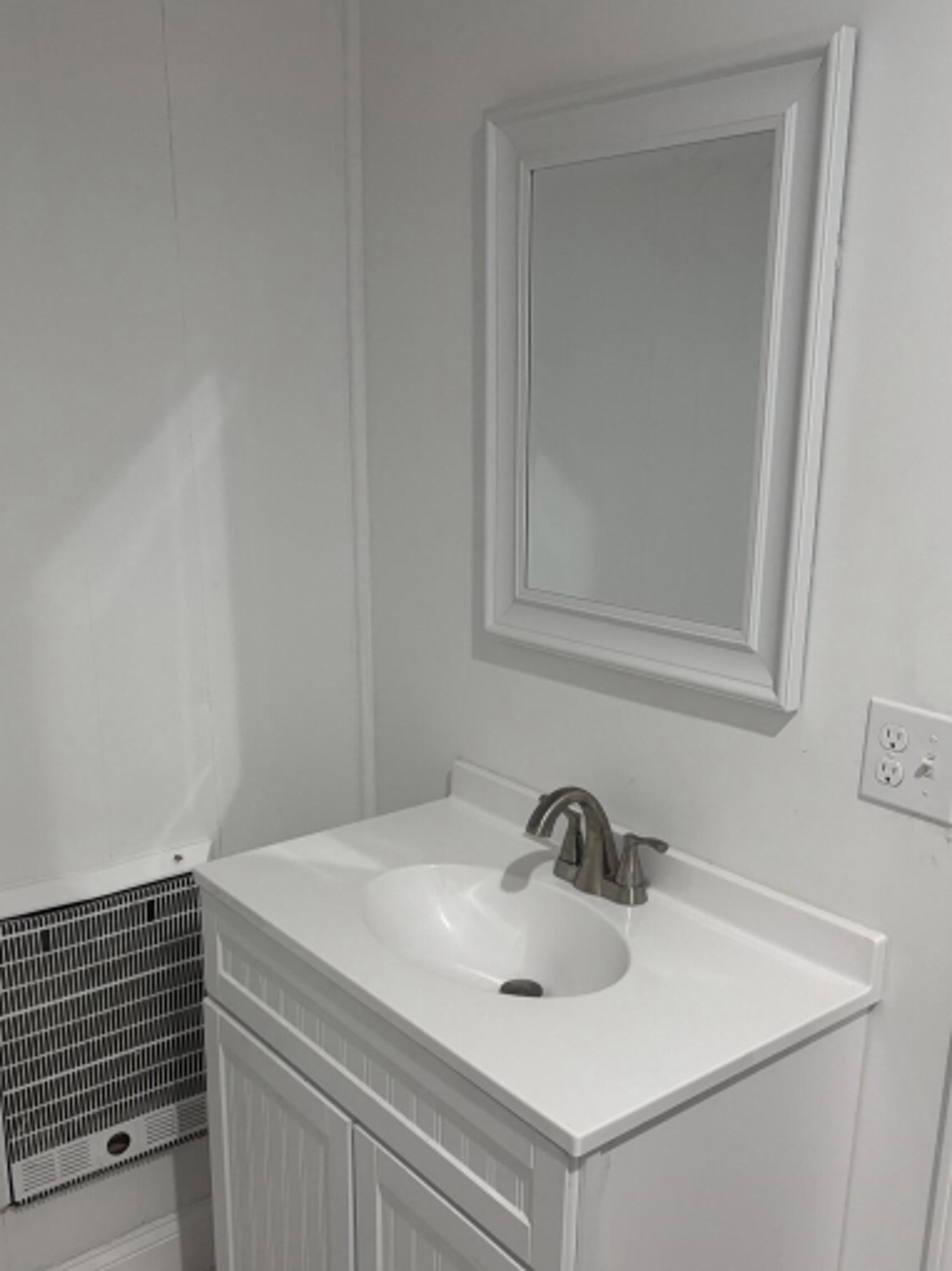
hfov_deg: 41.7
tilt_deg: -18.0
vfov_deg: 53.8
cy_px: 729
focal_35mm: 34
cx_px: 446
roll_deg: -1.0
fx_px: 1248
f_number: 1.6
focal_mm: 5.96
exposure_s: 1/60
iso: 160
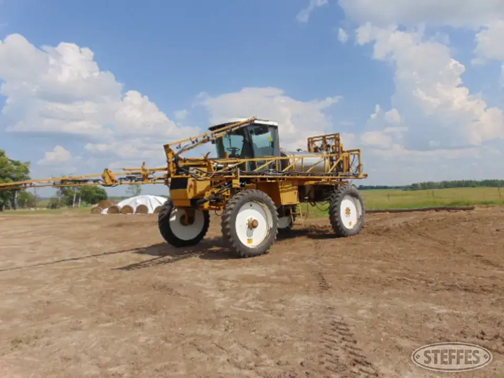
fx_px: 364
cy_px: 189
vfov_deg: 54.9
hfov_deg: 69.4
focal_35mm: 25
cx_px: 252
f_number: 7.7
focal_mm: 4.5
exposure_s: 1/400
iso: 80
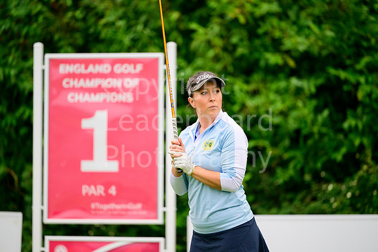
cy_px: 126
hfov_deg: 10.3
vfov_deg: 6.9
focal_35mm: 200
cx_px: 189
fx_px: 2100
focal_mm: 200
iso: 3200
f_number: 2.8
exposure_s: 1/1600
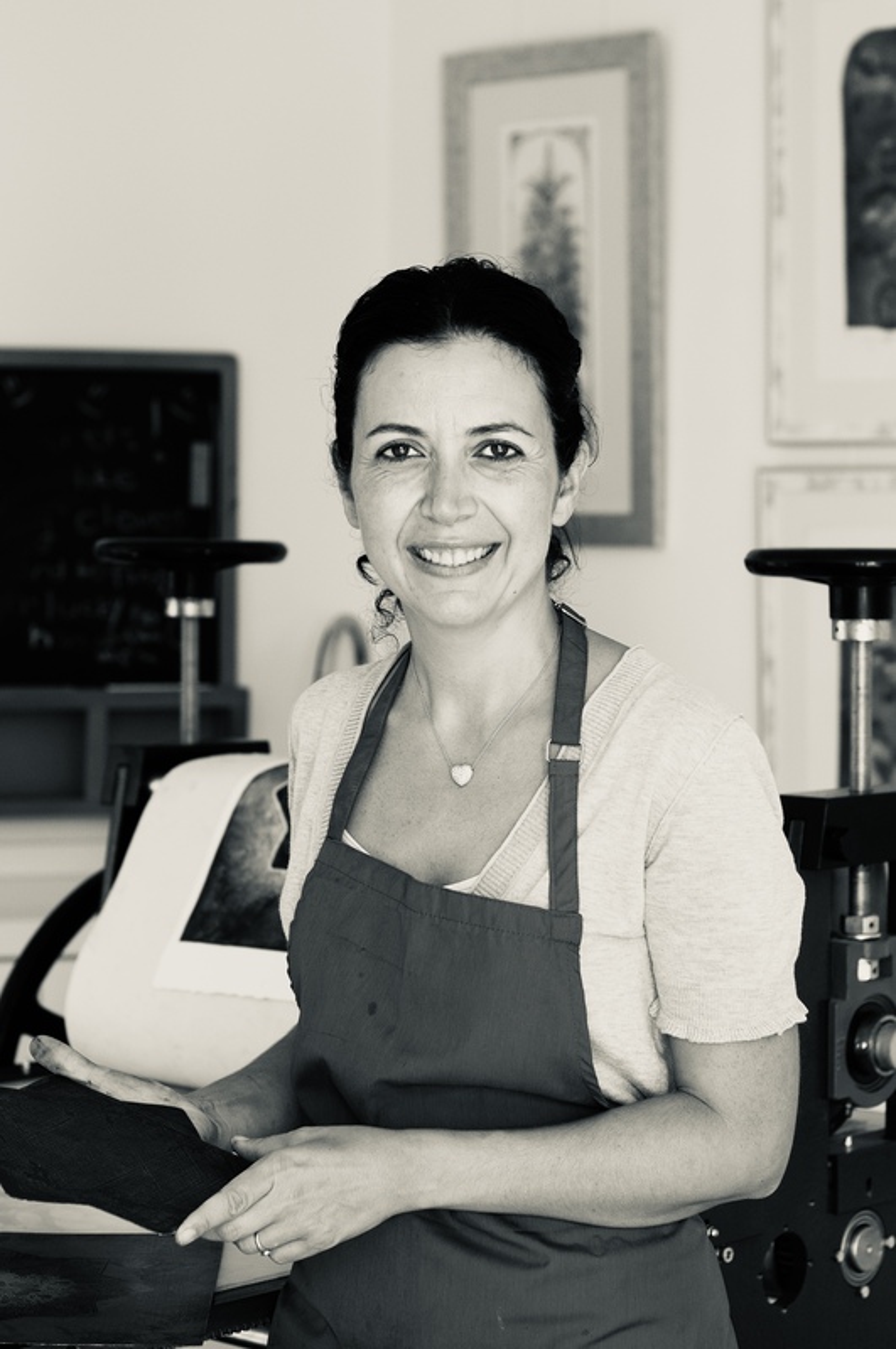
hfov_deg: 18.1
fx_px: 2808
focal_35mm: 75
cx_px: 448
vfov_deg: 27.0
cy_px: 674
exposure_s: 1/40
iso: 250
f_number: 3.2
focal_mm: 50
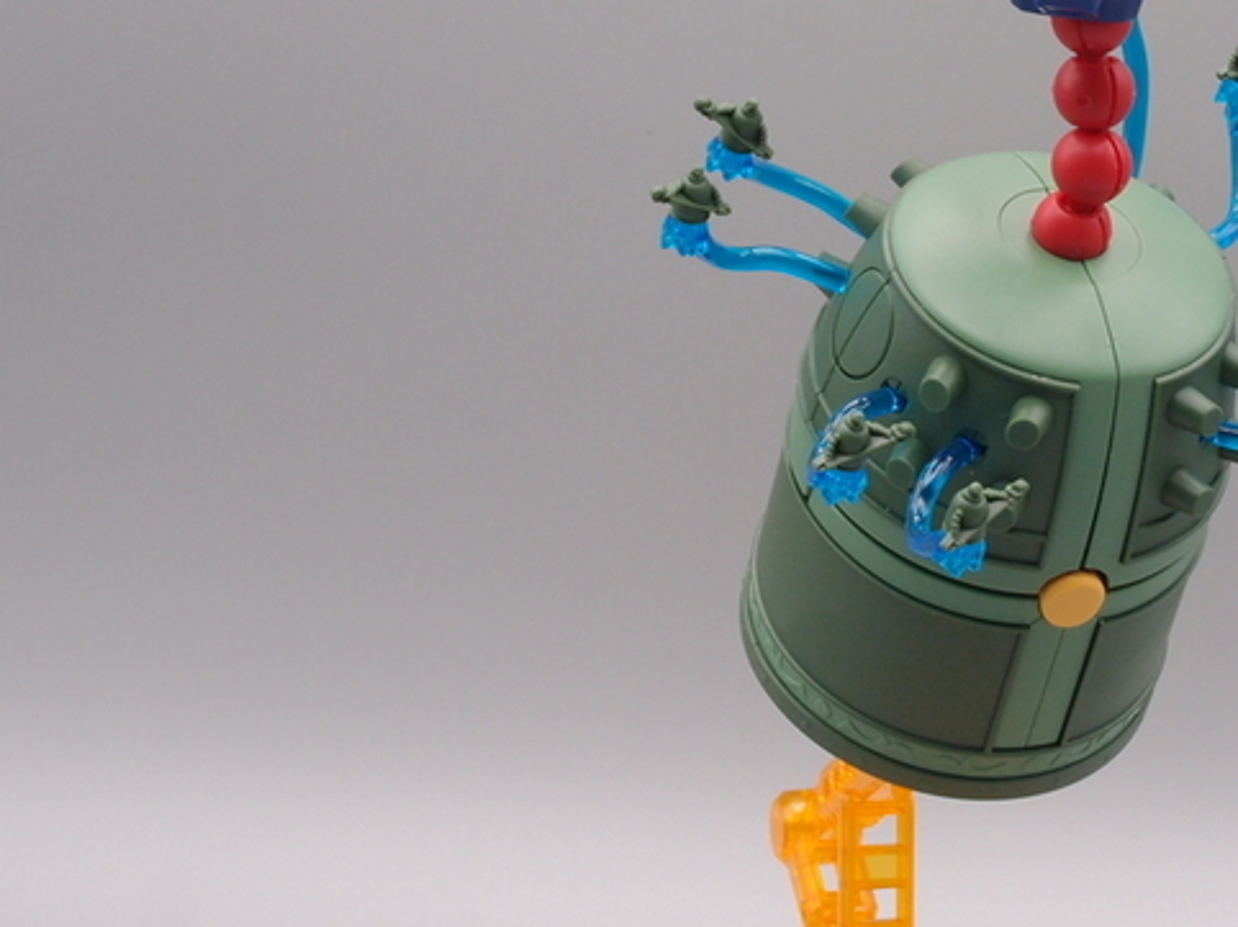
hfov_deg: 23.5
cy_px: 162
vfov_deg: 17.6
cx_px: 768
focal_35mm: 83
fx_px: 2967
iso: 100
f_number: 8
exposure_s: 1/8
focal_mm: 10.83
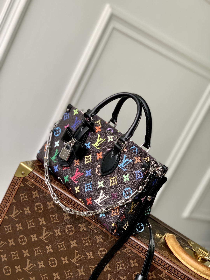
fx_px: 421
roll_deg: -26.8
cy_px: 140
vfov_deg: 36.8
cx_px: 105
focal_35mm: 52
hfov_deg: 28.0
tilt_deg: -11.7
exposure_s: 1/122
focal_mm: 6
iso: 80
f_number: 2.4
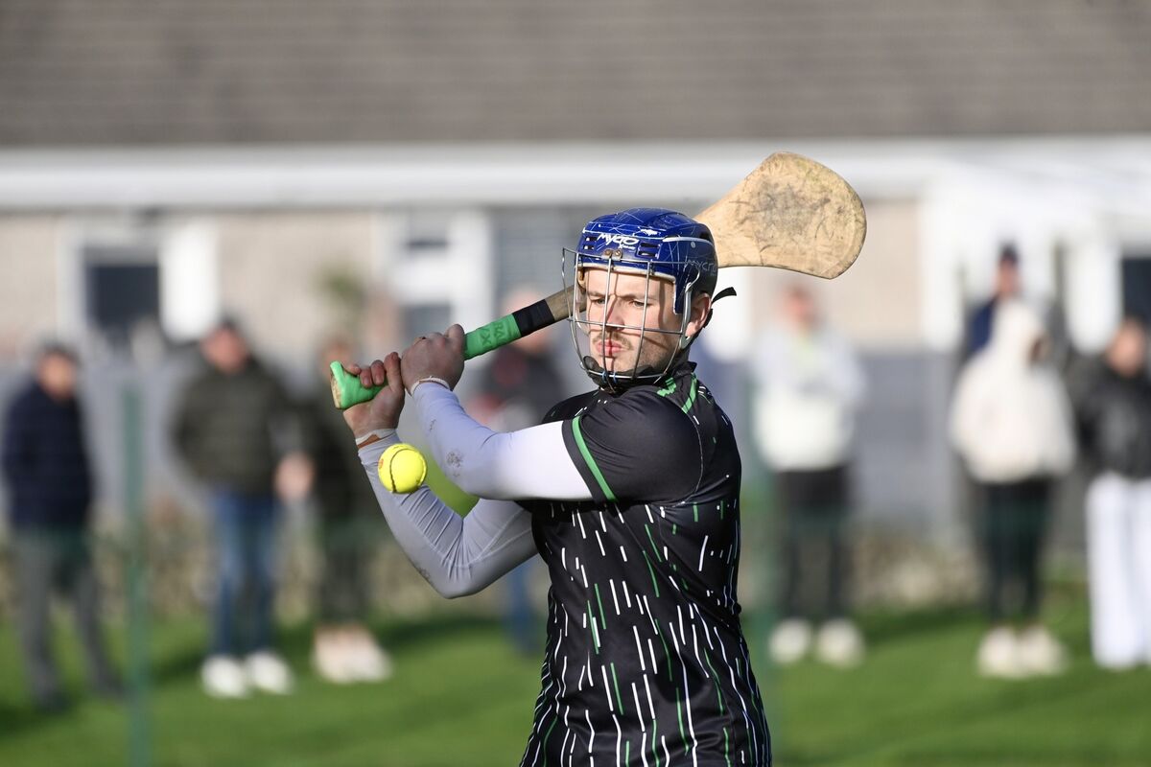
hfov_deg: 4.1
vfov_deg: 2.7
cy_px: 384
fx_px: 15985
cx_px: 576
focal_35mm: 500
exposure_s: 1/4000
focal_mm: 500
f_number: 5.6
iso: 800
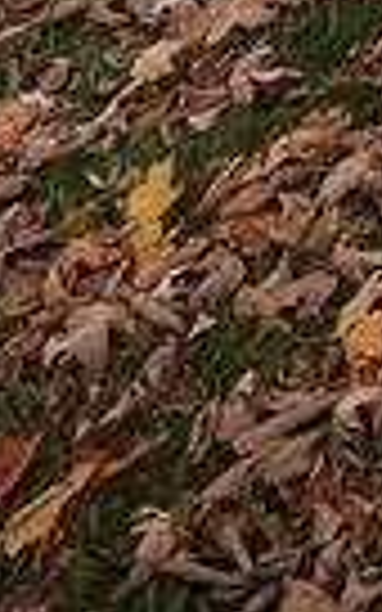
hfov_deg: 9.5
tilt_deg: -3.8
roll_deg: +3.6
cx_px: 1195
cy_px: -1004
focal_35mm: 104
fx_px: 1732
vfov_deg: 12.9
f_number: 1.8
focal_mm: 1.57
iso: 32
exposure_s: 1/704
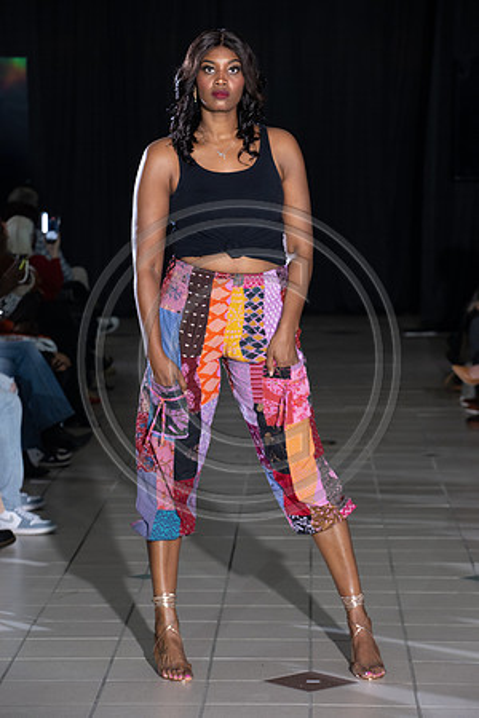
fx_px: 2495
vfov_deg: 16.4
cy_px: 359
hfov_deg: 11.0
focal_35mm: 125
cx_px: 240
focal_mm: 125
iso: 1250
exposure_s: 1/160
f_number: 6.3
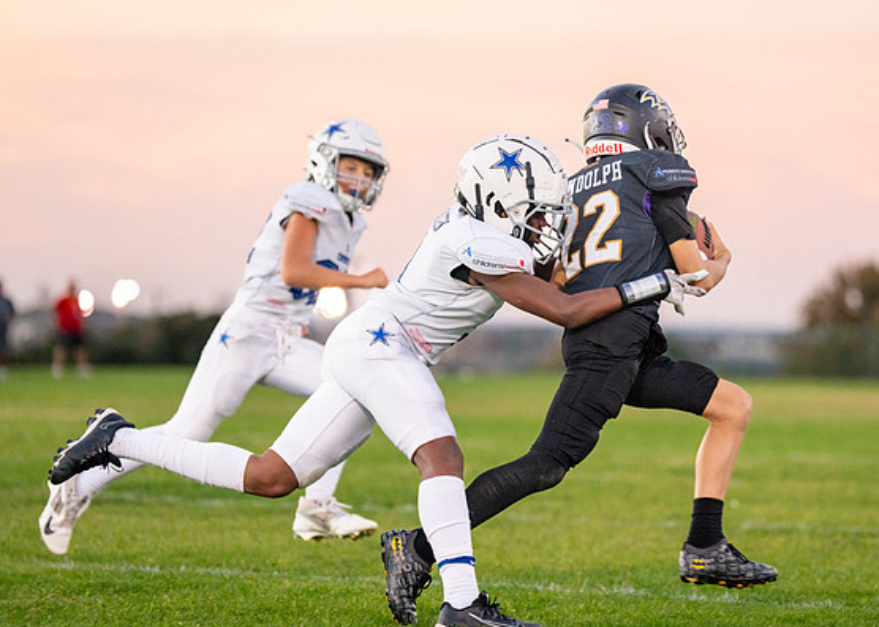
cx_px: 516
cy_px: 287
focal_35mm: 176
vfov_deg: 8.2
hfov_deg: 11.4
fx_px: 4393
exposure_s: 1/1000
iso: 2500
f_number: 2.8
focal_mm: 144
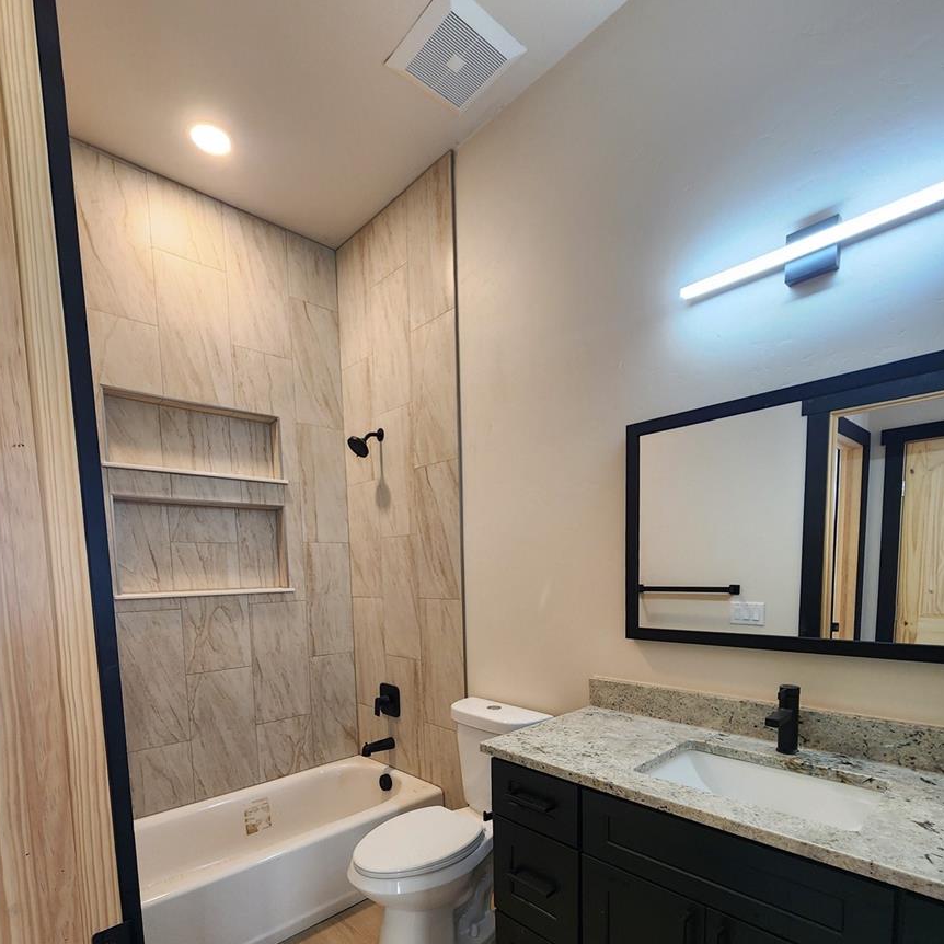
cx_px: 461
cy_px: 637
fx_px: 494
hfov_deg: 87.4
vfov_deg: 84.1
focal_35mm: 16
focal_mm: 2.2
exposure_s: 1/60
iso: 200
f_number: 2.2
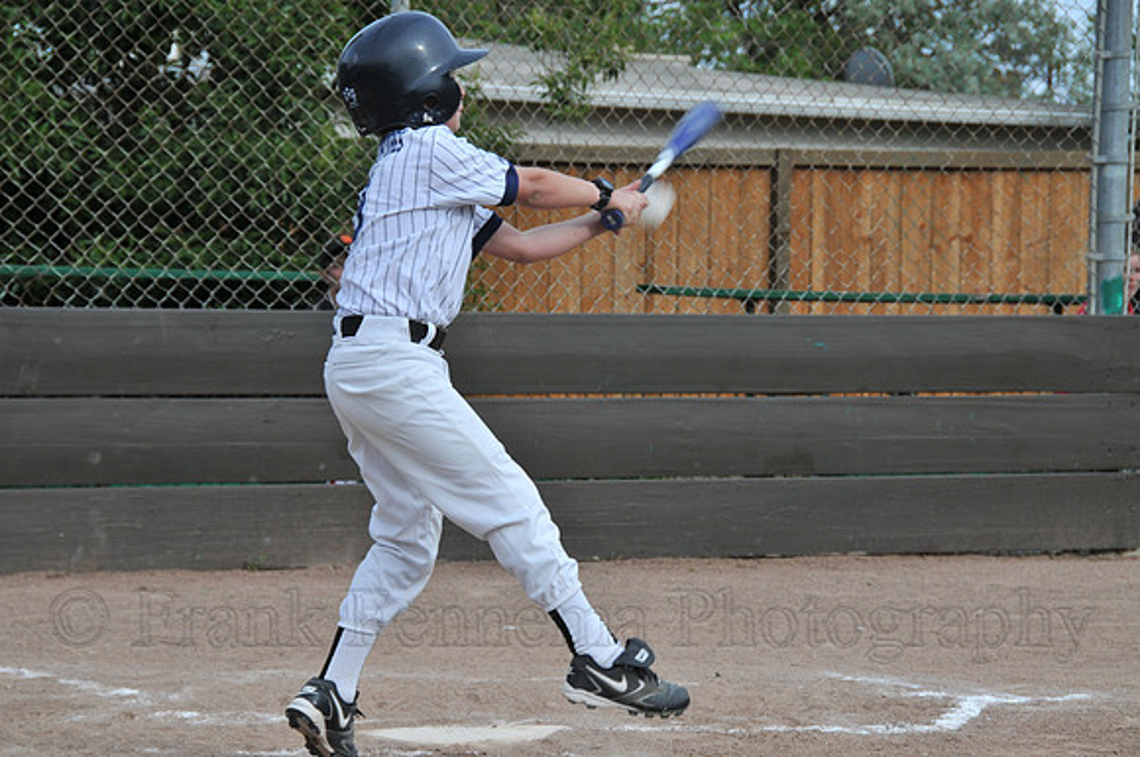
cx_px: 570
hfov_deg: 15.2
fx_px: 4269
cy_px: 378
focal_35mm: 135
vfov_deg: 10.1
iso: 200
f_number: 8
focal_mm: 90
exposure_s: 1/250
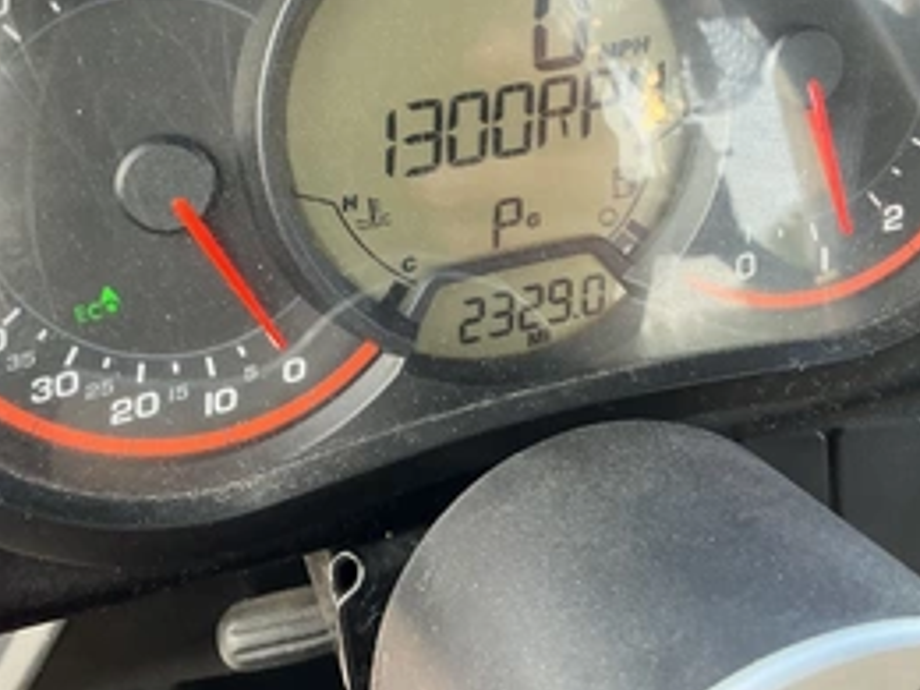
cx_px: 449
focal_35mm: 43
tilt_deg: -36.4
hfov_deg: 43.8
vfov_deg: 33.2
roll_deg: -1.5
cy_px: 205
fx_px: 1143
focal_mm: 3
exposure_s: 1/80
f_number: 1.8
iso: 64
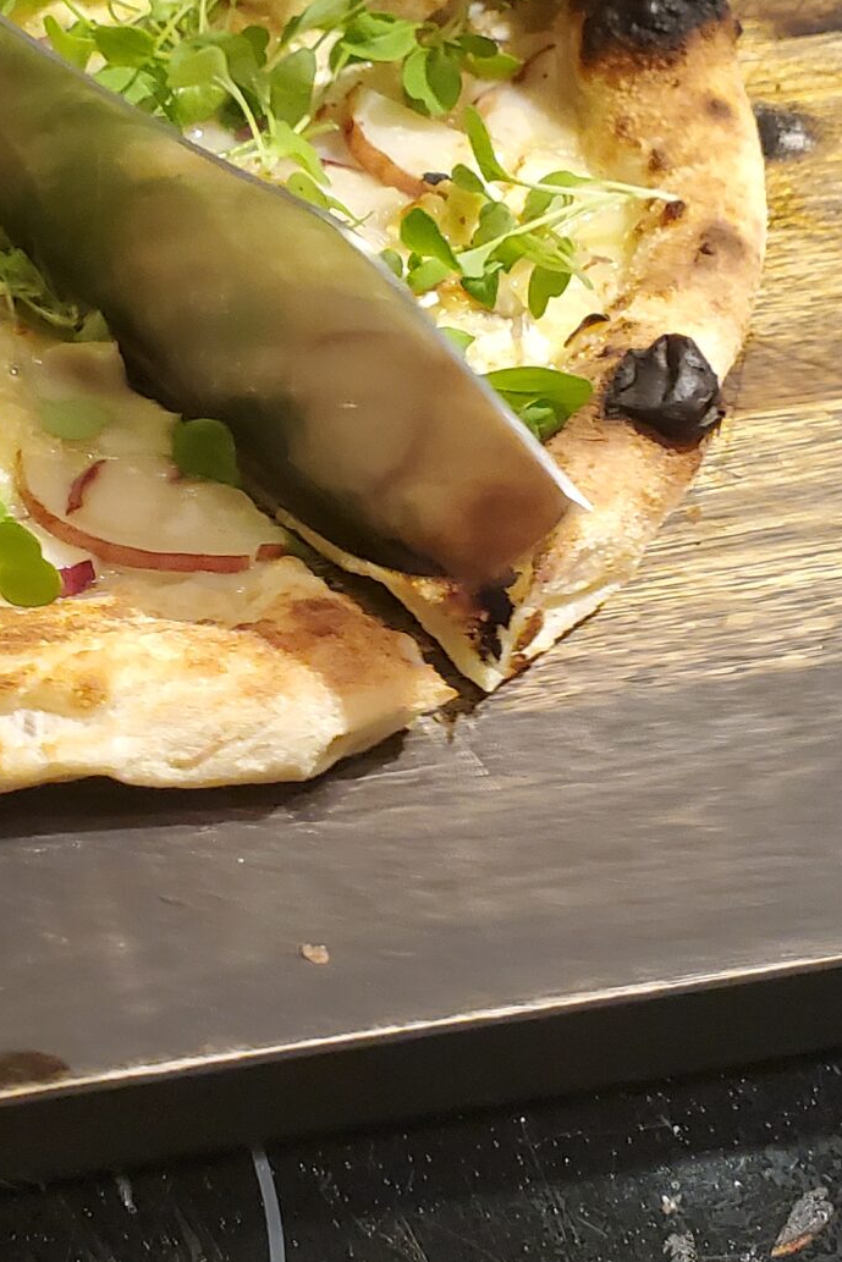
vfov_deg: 30.1
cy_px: 615
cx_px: 61
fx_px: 2350
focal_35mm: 67
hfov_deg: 19.9
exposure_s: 1/60
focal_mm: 4.3
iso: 640
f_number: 2.4
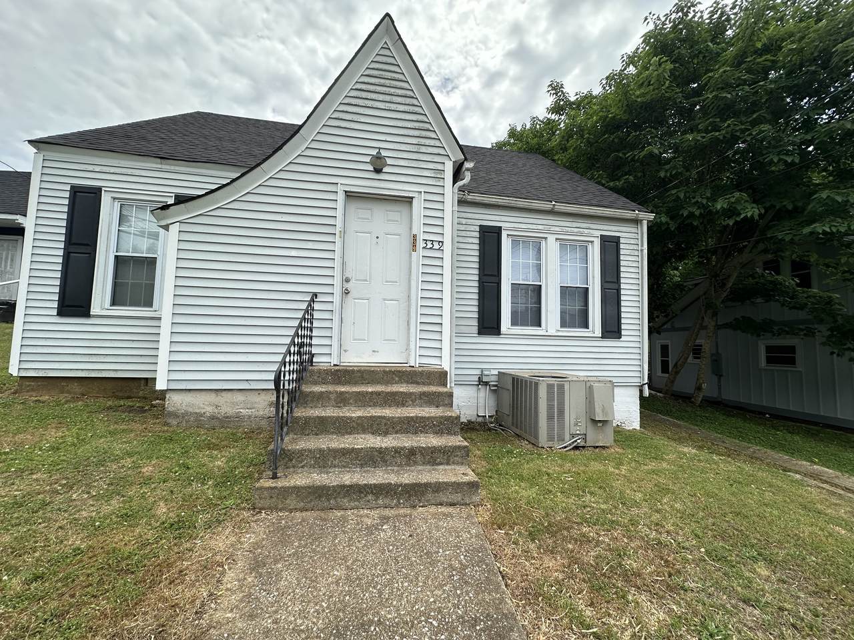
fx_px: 345
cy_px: 320
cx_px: 427
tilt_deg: +4.9
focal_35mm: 14
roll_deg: -1.3
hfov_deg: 102.1
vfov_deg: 85.7
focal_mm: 2.22
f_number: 2.2
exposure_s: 1/1642
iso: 40
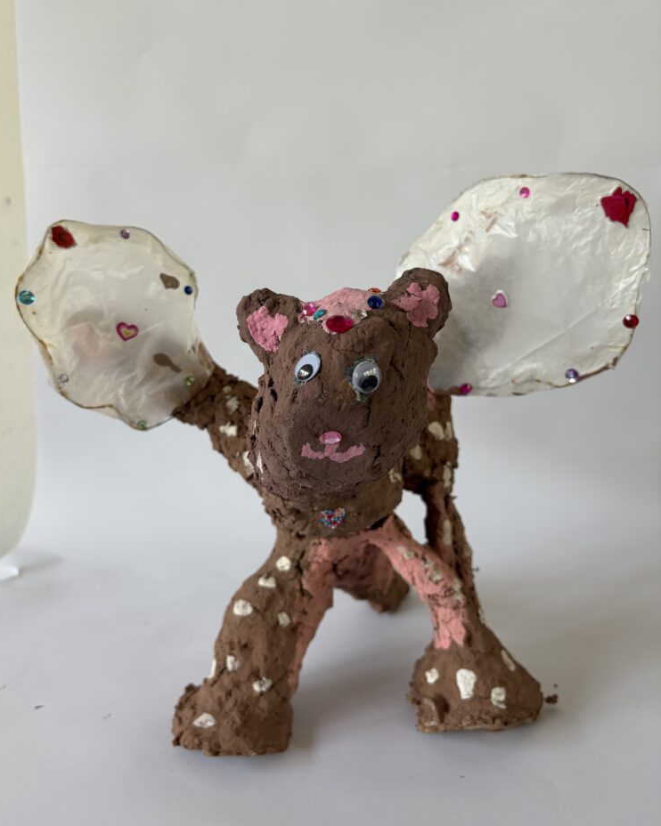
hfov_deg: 51.5
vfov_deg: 62.2
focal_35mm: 28
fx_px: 685
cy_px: 385
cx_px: 322
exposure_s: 1/121
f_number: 1.6
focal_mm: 5.96
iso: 80
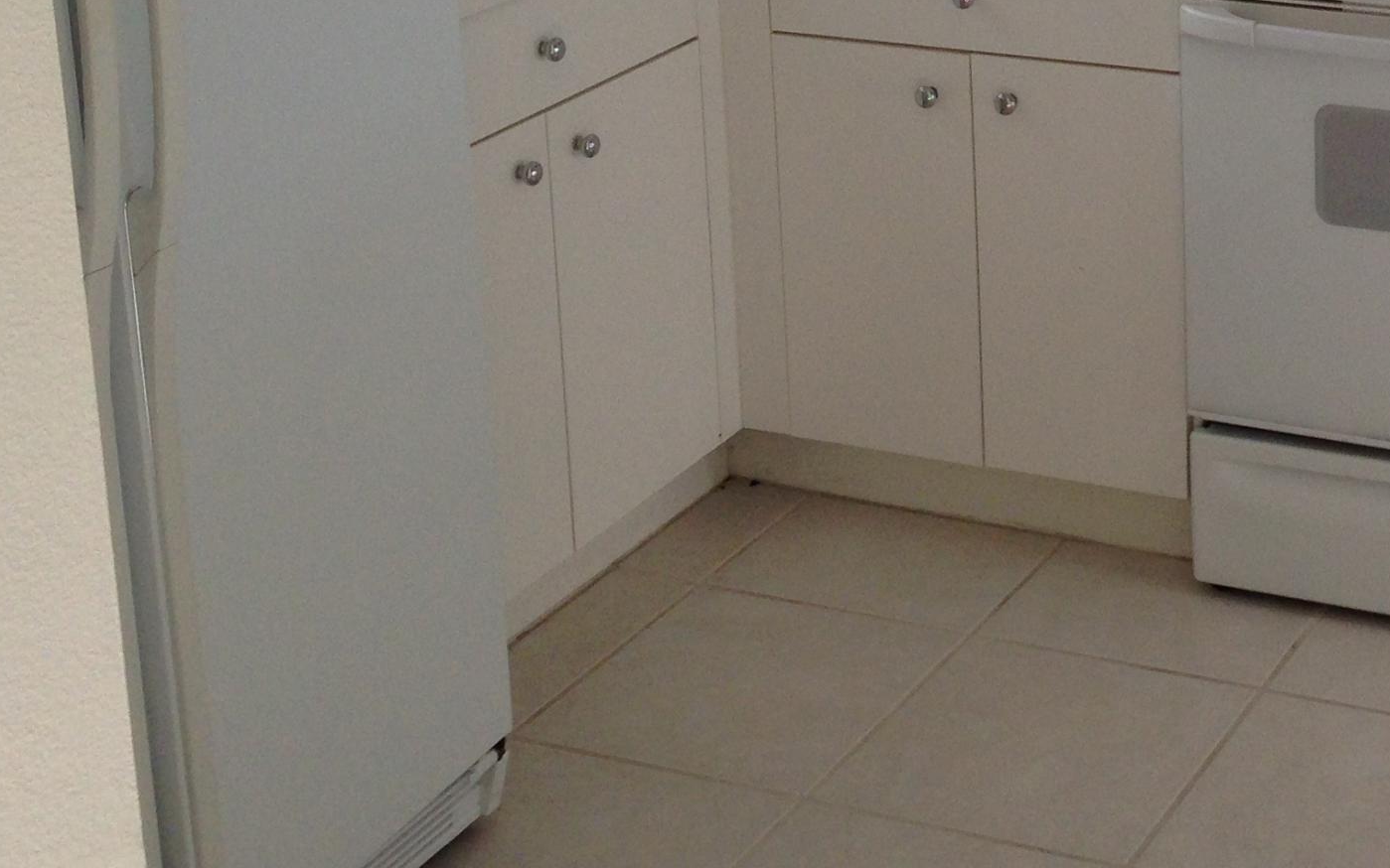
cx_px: 1274
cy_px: -80
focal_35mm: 75
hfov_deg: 26.5
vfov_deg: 16.8
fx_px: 2841
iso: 80
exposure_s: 1/120
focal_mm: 4.13
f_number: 2.4
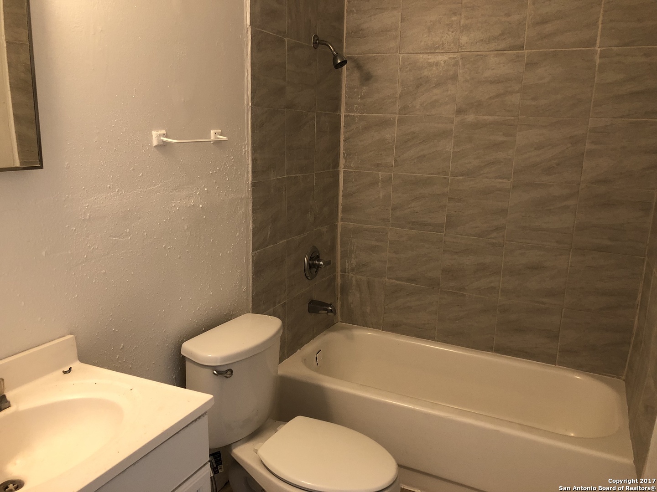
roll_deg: -2.8
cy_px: 246
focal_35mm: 29
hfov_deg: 61.7
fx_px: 550
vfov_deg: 48.2
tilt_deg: -12.1
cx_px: 328
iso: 50
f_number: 1.8
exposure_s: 1/15
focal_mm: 3.99
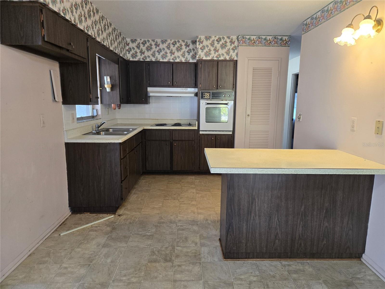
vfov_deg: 58.9
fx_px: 256
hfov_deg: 73.9
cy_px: 144
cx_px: 192
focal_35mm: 23
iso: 250
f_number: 1.8
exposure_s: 1/120
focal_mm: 5.4
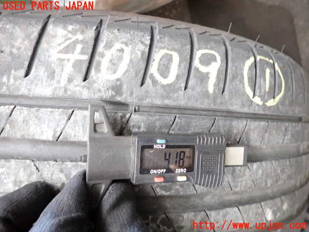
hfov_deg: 69.4
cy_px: 116
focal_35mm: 25
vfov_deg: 54.9
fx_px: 223
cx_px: 154
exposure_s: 1/30
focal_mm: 4.5
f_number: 2
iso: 250
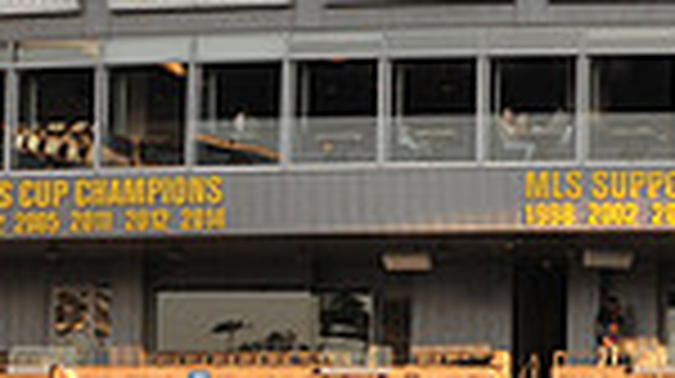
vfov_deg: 4.3
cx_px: 594
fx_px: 5078
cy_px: 140
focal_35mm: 284
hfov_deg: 7.6
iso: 400
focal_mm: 70
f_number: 8
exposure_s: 1/250
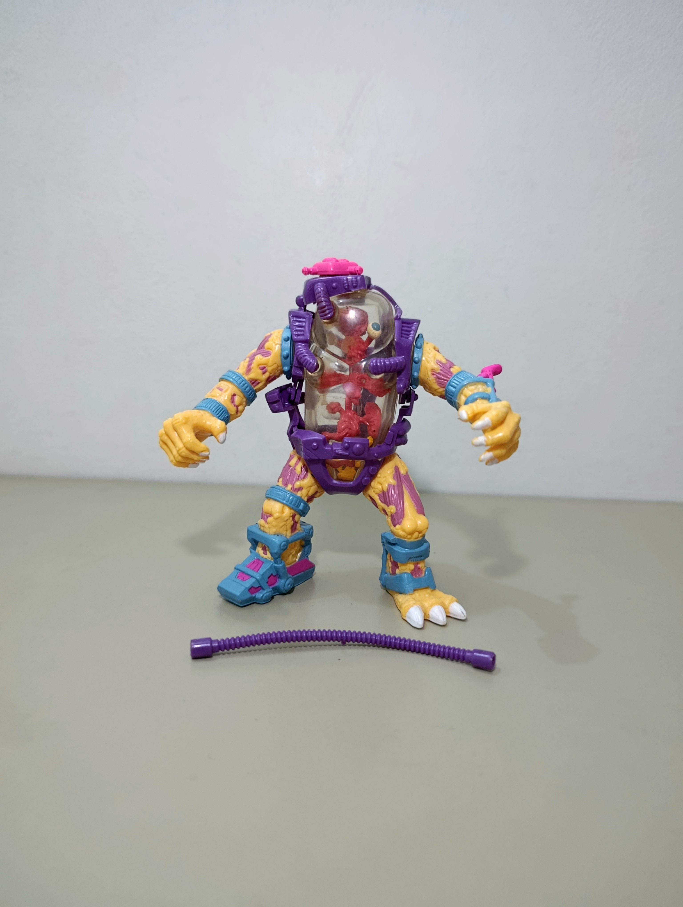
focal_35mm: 23
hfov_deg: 59.0
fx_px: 604
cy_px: 454
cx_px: 342
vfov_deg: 73.8
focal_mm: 6.11
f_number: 1.65
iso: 1016
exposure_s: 1/50
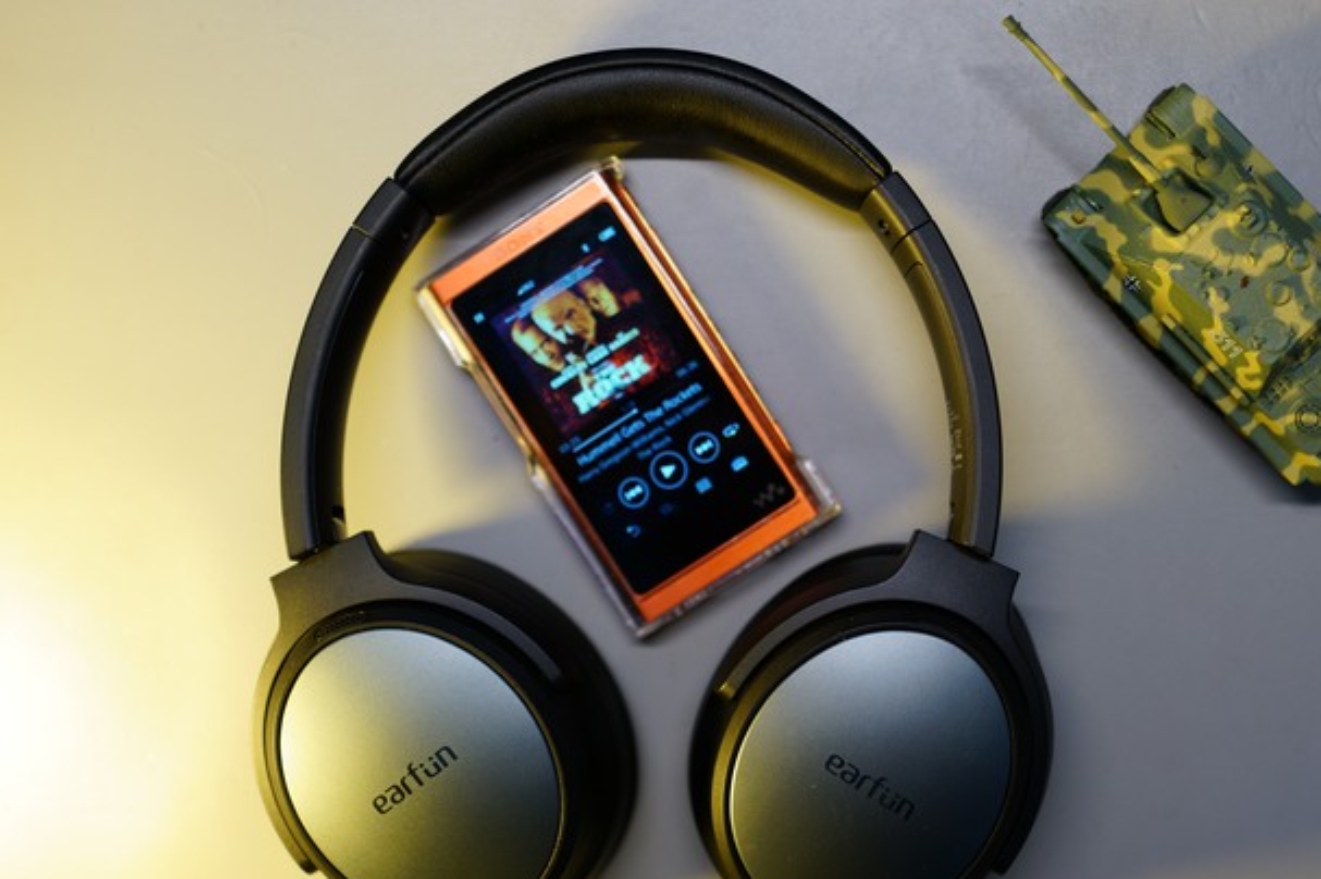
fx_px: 1650
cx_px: 779
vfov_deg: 29.8
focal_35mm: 45
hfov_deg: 43.5
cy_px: 461
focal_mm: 35
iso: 400
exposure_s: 1/100
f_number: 2.5
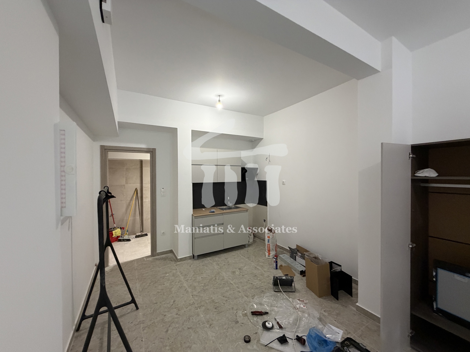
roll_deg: +0.6
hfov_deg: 102.1
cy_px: 176
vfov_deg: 85.7
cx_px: 235
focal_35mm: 14
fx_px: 190
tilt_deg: +0.0
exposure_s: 1/50
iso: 400
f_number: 2.2
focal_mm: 2.22
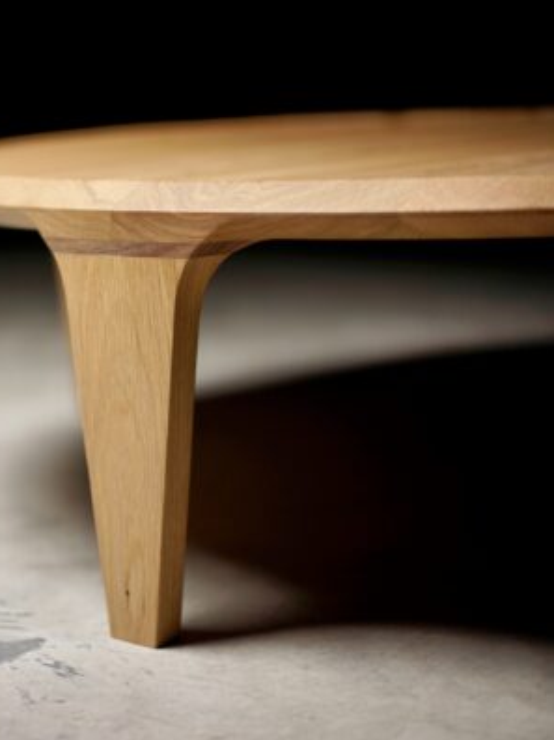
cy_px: 369
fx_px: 1710
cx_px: 62
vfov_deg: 24.4
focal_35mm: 80
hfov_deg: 18.1
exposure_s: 1/125
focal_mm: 55
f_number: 1.8
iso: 200
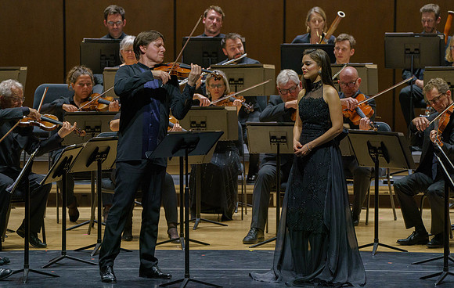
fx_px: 3935
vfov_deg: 4.2
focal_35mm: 317
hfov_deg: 6.6
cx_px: 227
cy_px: 151
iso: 3200
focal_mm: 312
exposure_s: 1/250
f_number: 6.3
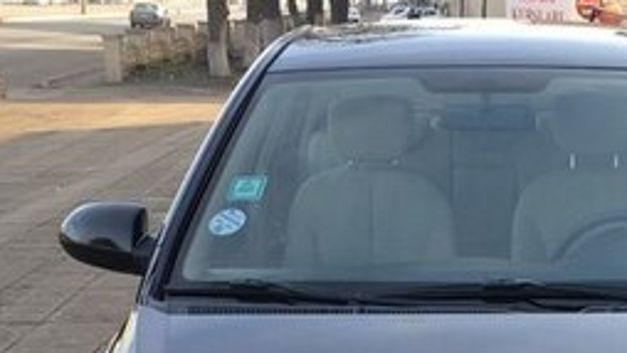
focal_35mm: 82
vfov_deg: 14.1
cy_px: 465
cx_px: 511
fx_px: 1364
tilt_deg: -18.9
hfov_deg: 25.4
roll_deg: -2.1
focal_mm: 4.15
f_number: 2.2
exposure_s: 1/197
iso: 25
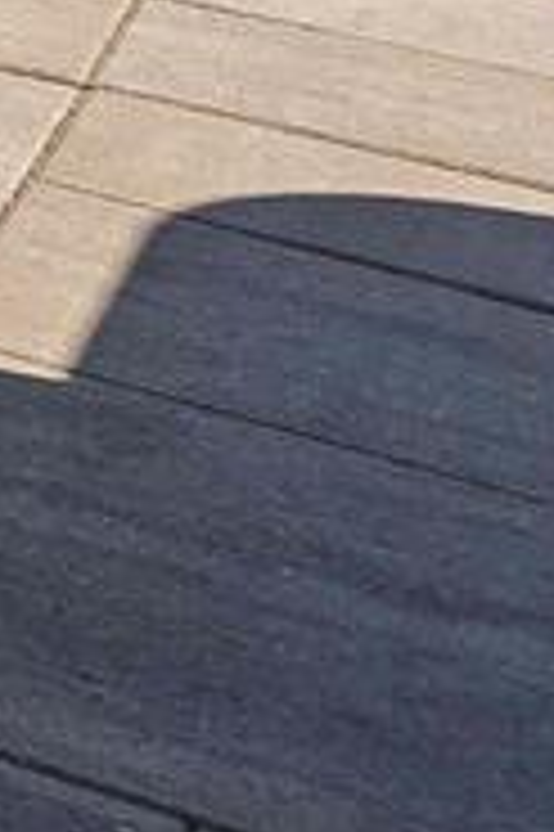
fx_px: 3584
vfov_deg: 9.9
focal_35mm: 155
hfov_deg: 5.0
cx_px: -2851
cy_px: -1702
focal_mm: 14
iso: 125
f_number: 10
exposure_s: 1/250
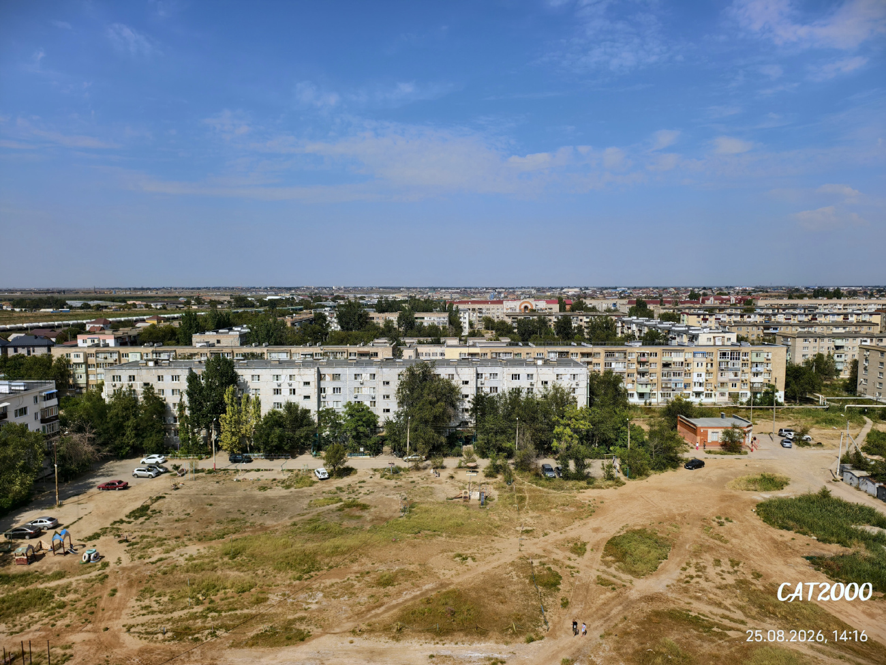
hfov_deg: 73.9
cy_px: 332
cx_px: 443
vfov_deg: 58.9
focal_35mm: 23
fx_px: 589
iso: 72
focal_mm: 6.54
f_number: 1.57
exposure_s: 1/4255
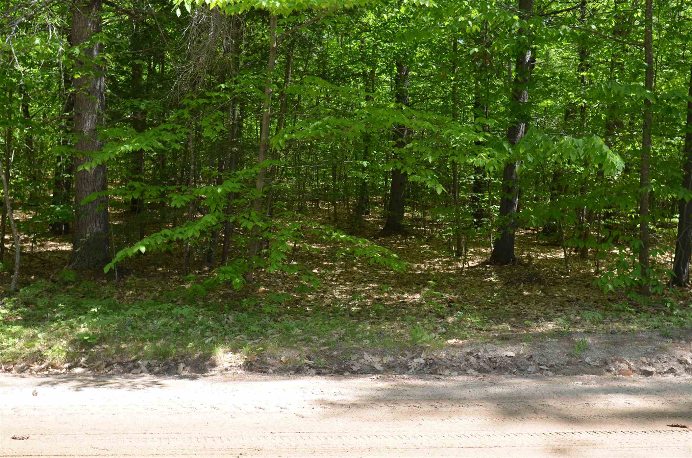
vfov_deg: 43.4
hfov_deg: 62.0
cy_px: 229
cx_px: 346
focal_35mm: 30
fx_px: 575
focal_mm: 20
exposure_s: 1/200
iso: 100
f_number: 4
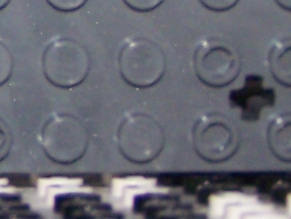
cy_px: -83
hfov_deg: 7.1
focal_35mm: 274
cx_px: -170
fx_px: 2305
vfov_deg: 5.4
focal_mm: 6.3
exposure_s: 1/60
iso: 80
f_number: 2.8
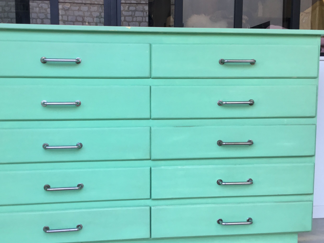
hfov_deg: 45.6
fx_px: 384
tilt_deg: -4.9
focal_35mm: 41
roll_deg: +1.2
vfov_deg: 35.1
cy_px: 131
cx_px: 138
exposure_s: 1/50
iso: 32
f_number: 2.4
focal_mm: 3.3
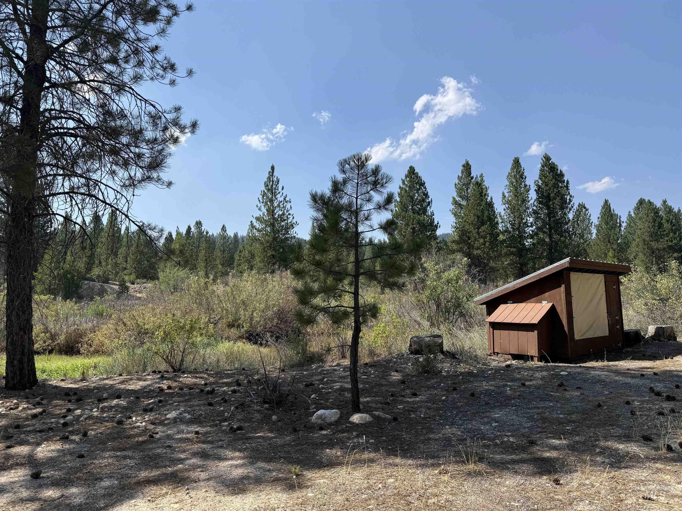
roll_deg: +1.1
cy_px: 256
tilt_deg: +5.9
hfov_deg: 71.6
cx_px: 341
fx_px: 473
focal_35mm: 24
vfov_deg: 56.8
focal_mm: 6.76
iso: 80
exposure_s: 1/4167
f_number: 1.78
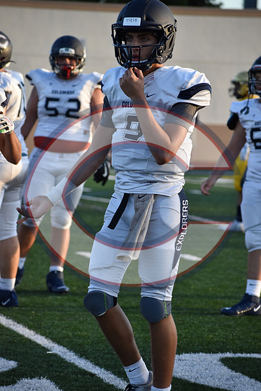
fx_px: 2282
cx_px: 130
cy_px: 196
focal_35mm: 210
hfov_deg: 6.5
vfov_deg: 9.8
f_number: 4.8
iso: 800
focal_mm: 140
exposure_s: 1/1000
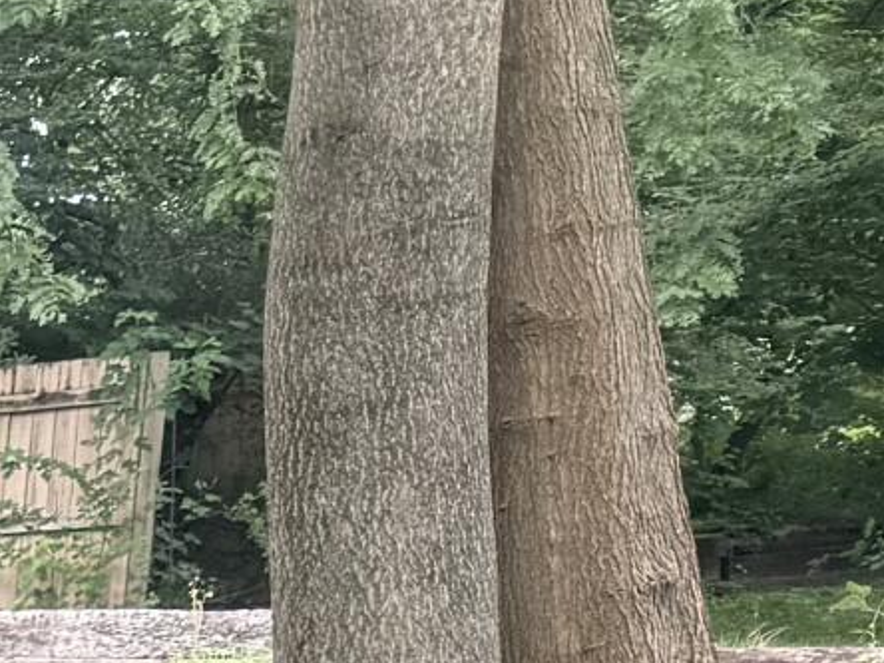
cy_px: 1836
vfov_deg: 8.1
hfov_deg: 9.0
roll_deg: +1.2
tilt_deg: -15.2
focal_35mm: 162
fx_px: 4137
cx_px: -2017
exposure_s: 1/173
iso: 64
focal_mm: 6.76
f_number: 1.78
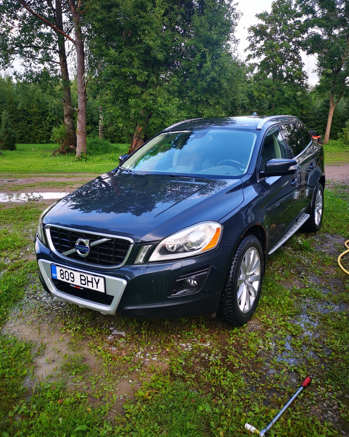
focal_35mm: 29
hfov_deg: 50.0
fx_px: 374
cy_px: 200
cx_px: 176
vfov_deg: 60.4
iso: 50
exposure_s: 1/117
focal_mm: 5.58
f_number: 1.8
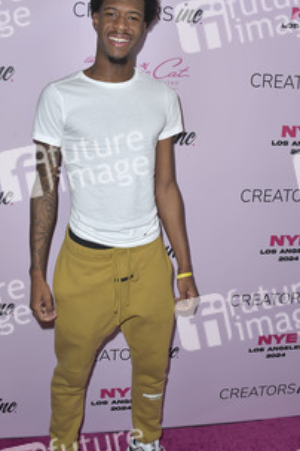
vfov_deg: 51.8
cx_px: 117
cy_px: 241
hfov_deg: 35.8
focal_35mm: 37
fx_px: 462
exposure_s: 1/250
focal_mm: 28
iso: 200
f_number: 7.1
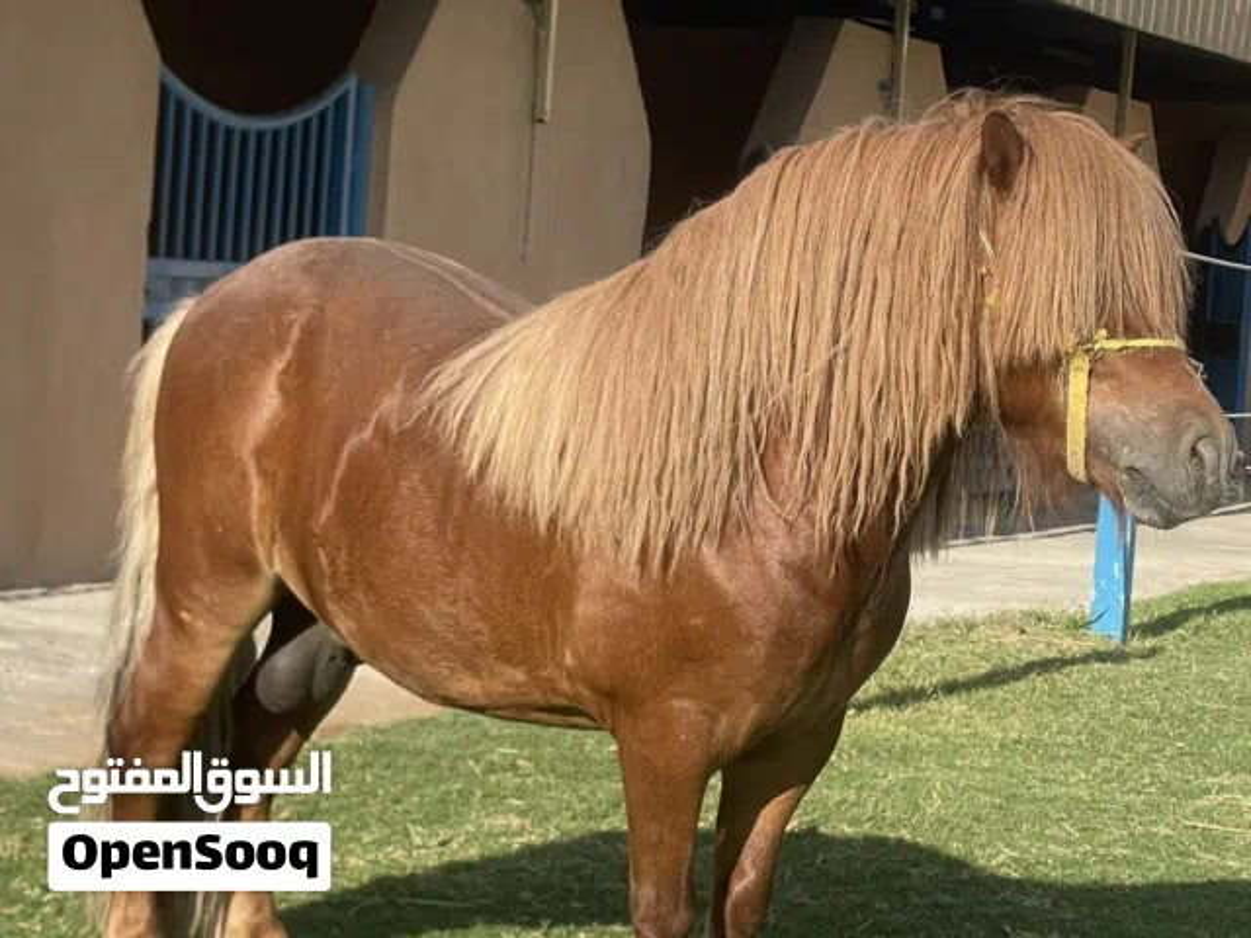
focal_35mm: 64
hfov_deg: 30.3
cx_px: 626
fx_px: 2313
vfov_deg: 22.9
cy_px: 469
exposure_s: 1/874
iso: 20
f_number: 2.2
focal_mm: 7.5
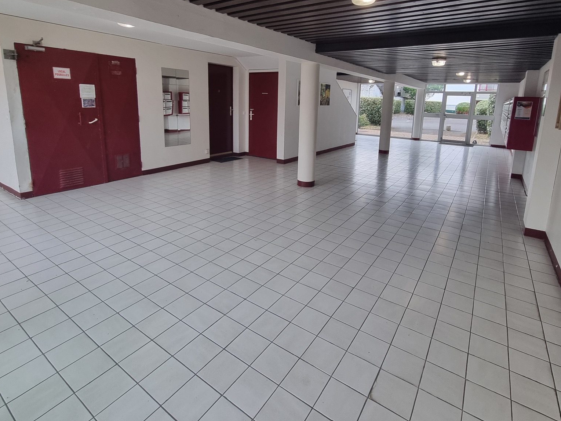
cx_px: 299
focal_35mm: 17
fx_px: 276
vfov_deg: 73.0
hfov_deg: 90.9
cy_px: 149
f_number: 2.2
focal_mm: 2.2
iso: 160
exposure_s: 1/50
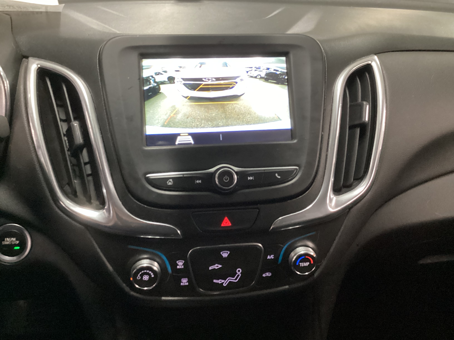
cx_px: 227
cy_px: 170
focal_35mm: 31
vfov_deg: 45.4
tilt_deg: -32.8
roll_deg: -2.5
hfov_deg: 58.4
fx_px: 407
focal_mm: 3.3
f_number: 2.4
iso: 400
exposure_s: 1/25
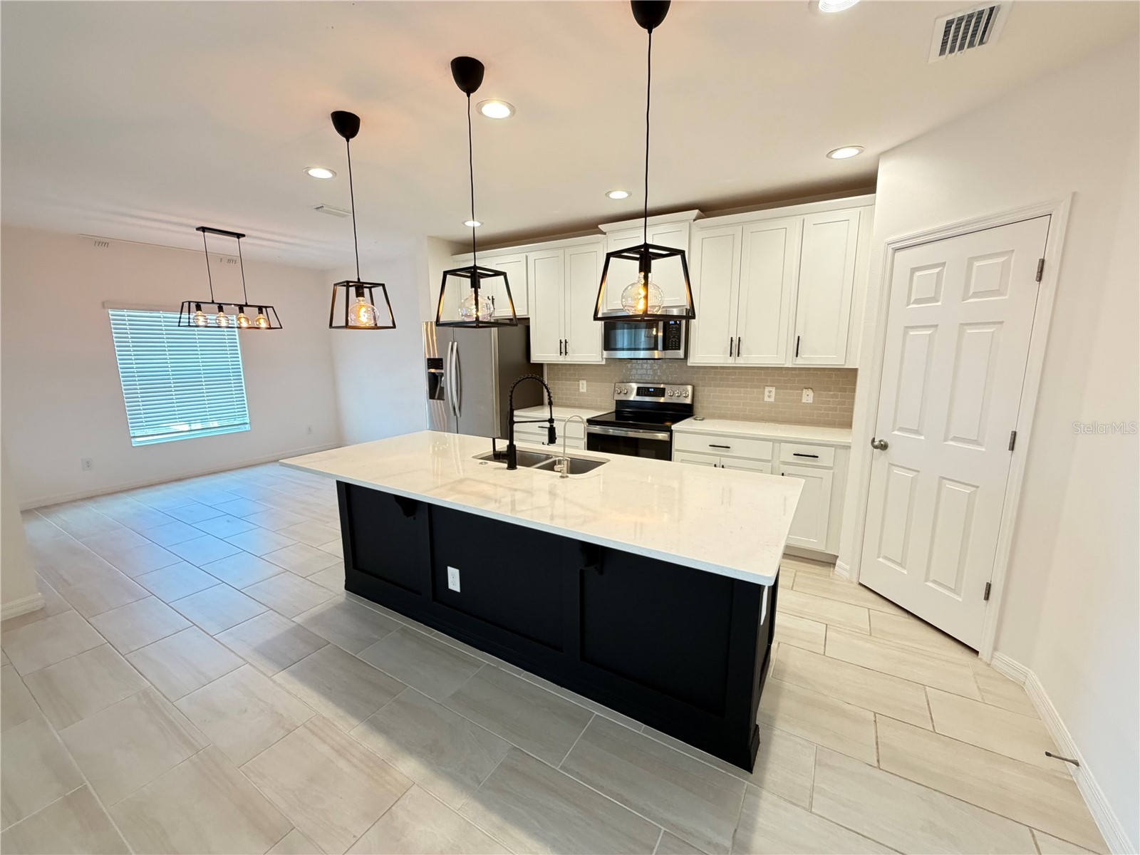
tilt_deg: -9.8
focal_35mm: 14
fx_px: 461
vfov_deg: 85.7
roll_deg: +0.6
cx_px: 570
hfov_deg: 102.1
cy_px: 428
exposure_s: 1/60
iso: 500
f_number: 2.2
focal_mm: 2.22
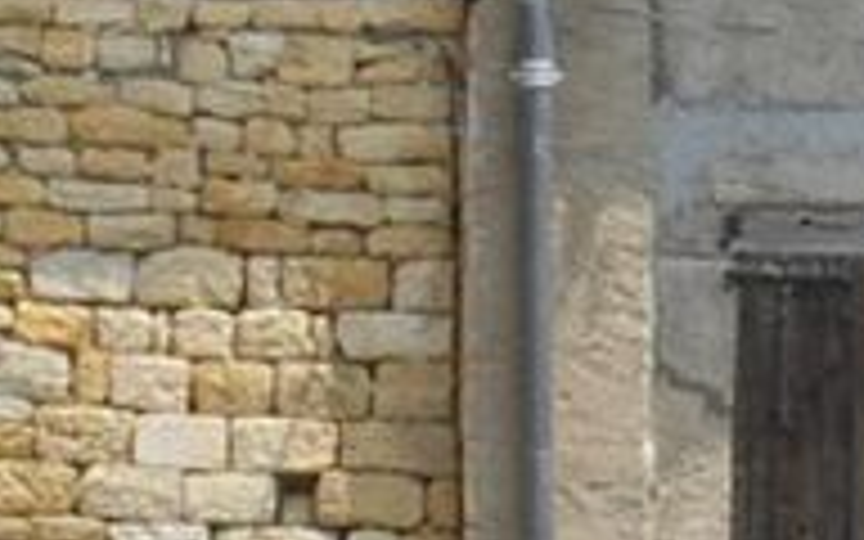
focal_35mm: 171
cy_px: 544
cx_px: 1382
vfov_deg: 7.6
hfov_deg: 11.6
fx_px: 4027
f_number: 3.6
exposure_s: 1/500
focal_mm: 5.5
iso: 80
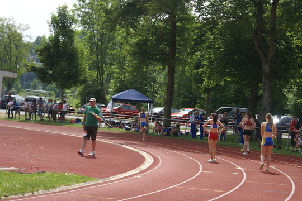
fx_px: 881
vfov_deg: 13.0
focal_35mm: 105
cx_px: 151
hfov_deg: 19.5
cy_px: 100
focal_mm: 70
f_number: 6.3
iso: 100
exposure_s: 1/320
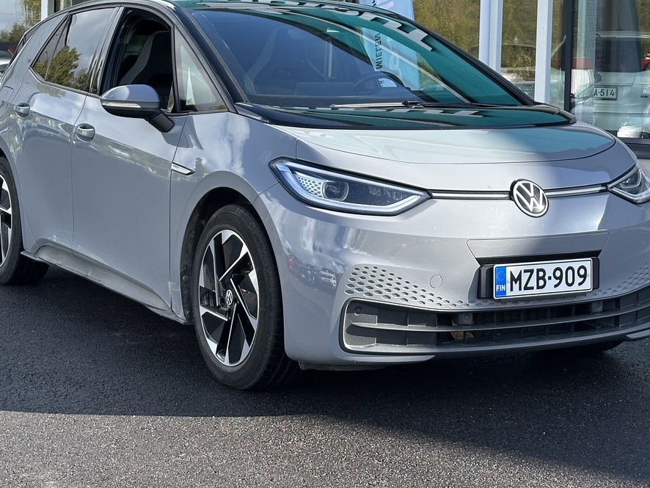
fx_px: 1465
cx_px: 341
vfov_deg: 18.7
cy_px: 106
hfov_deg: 25.0
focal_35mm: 78
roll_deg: -1.4
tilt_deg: -0.4
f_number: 1.78
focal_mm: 6.86
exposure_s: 1/1145
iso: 64
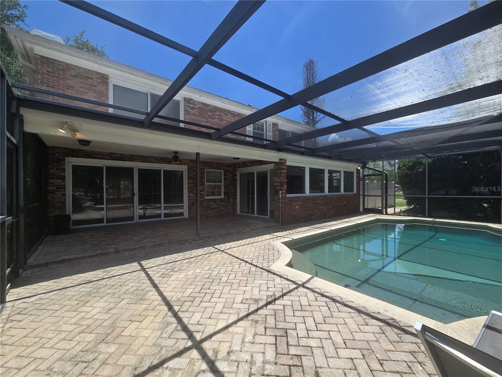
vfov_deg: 89.9
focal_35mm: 13
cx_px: 251
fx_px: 189
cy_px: 188
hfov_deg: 106.2
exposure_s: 1/1336
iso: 50
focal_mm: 2.2
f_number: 2.2
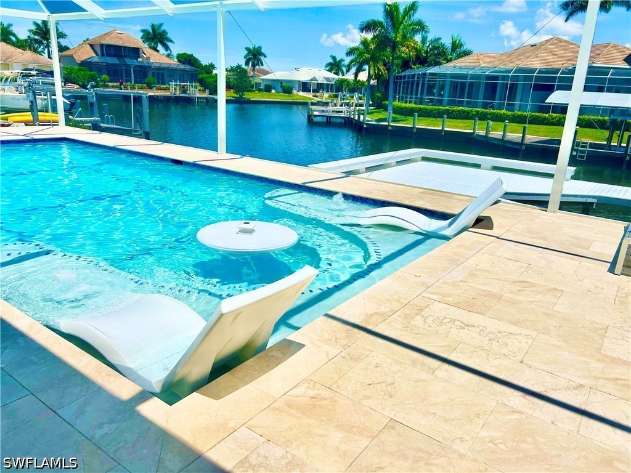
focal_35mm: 26
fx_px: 474
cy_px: 236
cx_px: 316
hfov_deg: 67.3
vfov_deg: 53.1
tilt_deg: -16.5
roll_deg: -2.6
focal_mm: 5.7
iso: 50
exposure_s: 1/9434
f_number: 1.5
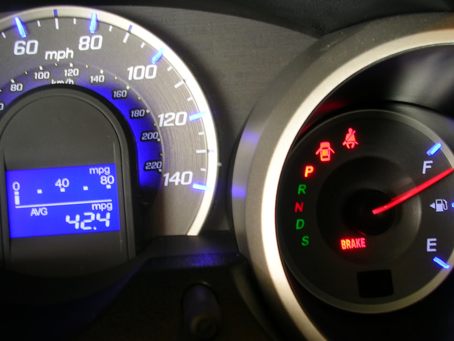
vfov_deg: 29.1
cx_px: 224
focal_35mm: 50
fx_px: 656
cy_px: 173
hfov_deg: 38.2
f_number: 3.1
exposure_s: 1/6.3
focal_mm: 7.5
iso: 50
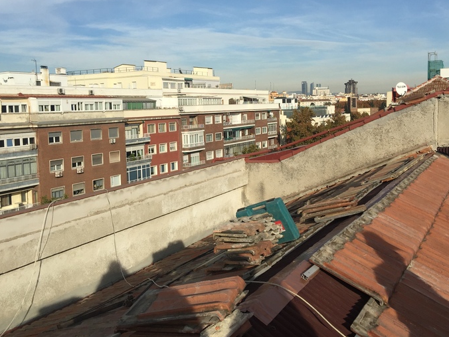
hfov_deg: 52.6
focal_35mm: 35
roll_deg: +1.1
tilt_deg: -4.4
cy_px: 143
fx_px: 454
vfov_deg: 40.6
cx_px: 221
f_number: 2.2
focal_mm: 4.15
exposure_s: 1/2475
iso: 32
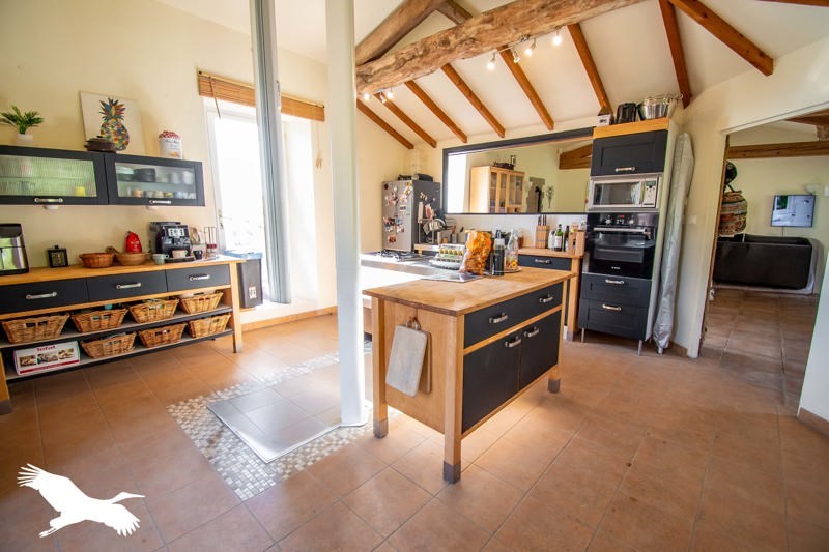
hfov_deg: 100.4
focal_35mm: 15
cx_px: 414
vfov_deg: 77.3
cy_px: 276
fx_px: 345
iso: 800
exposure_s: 1/60
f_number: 5
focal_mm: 10
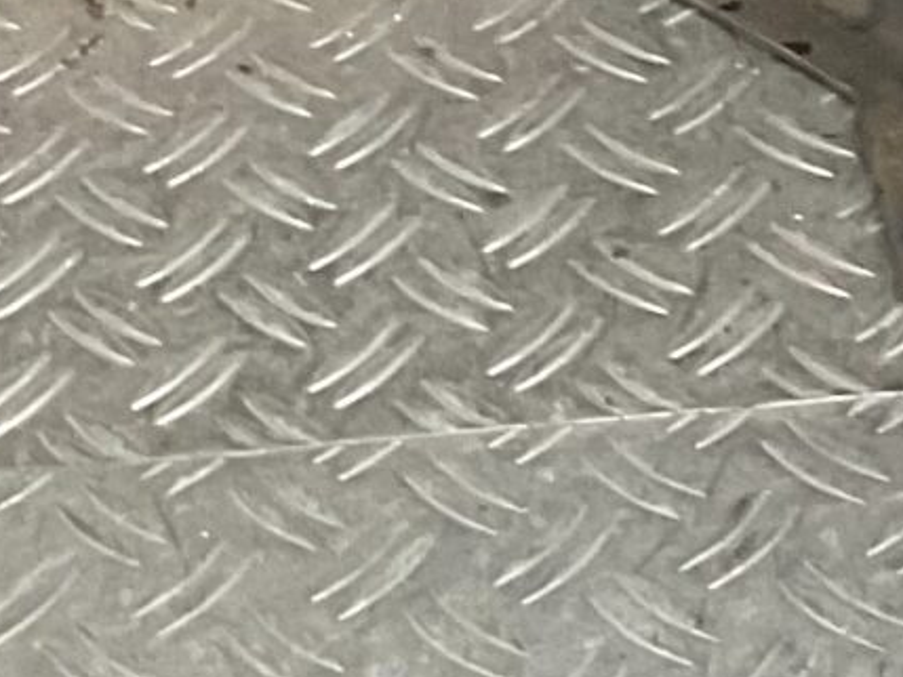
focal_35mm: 173
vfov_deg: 8.3
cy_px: -521
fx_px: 4514
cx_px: 72
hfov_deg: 11.3
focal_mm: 3
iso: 64
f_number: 1.8
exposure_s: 1/50
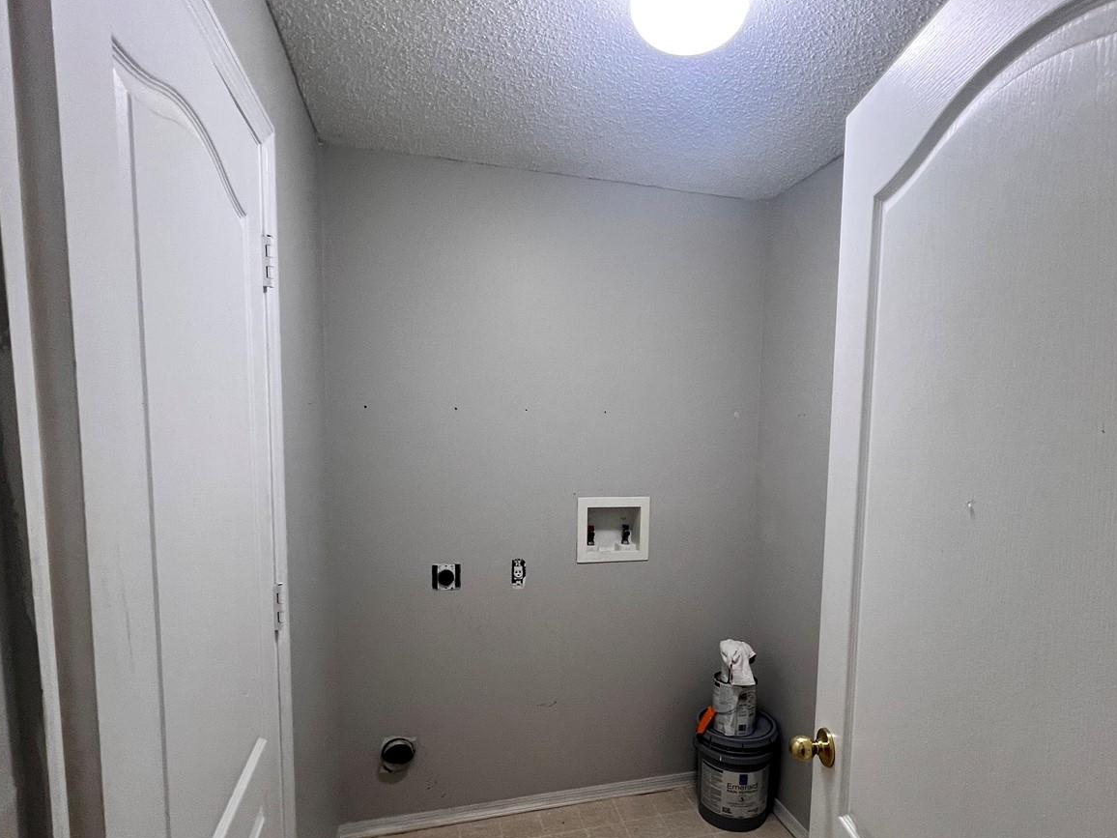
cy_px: 496
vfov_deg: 71.0
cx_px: 611
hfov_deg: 87.5
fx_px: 581
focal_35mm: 18
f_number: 1.8
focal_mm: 1.57
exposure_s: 1/60
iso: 160
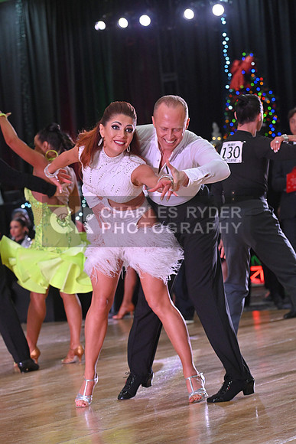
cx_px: 148
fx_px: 1664
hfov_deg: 10.2
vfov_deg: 15.2
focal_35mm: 135
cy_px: 222
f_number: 6.3
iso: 4000
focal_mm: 135
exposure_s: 1/400
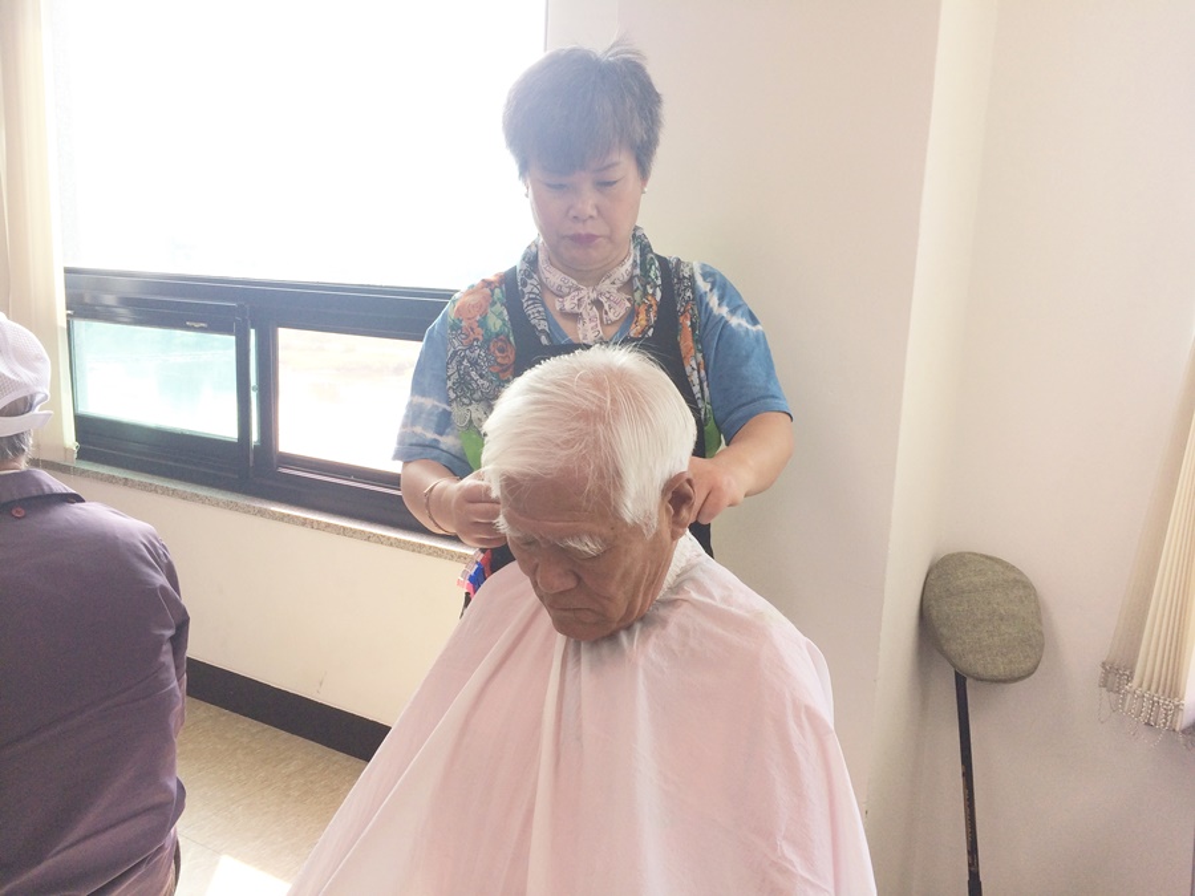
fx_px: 1001
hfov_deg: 61.7
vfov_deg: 48.2
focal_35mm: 29
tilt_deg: -10.1
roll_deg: -0.8
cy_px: 448
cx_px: 598
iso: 32
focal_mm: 4.15
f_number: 2.2
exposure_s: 1/196
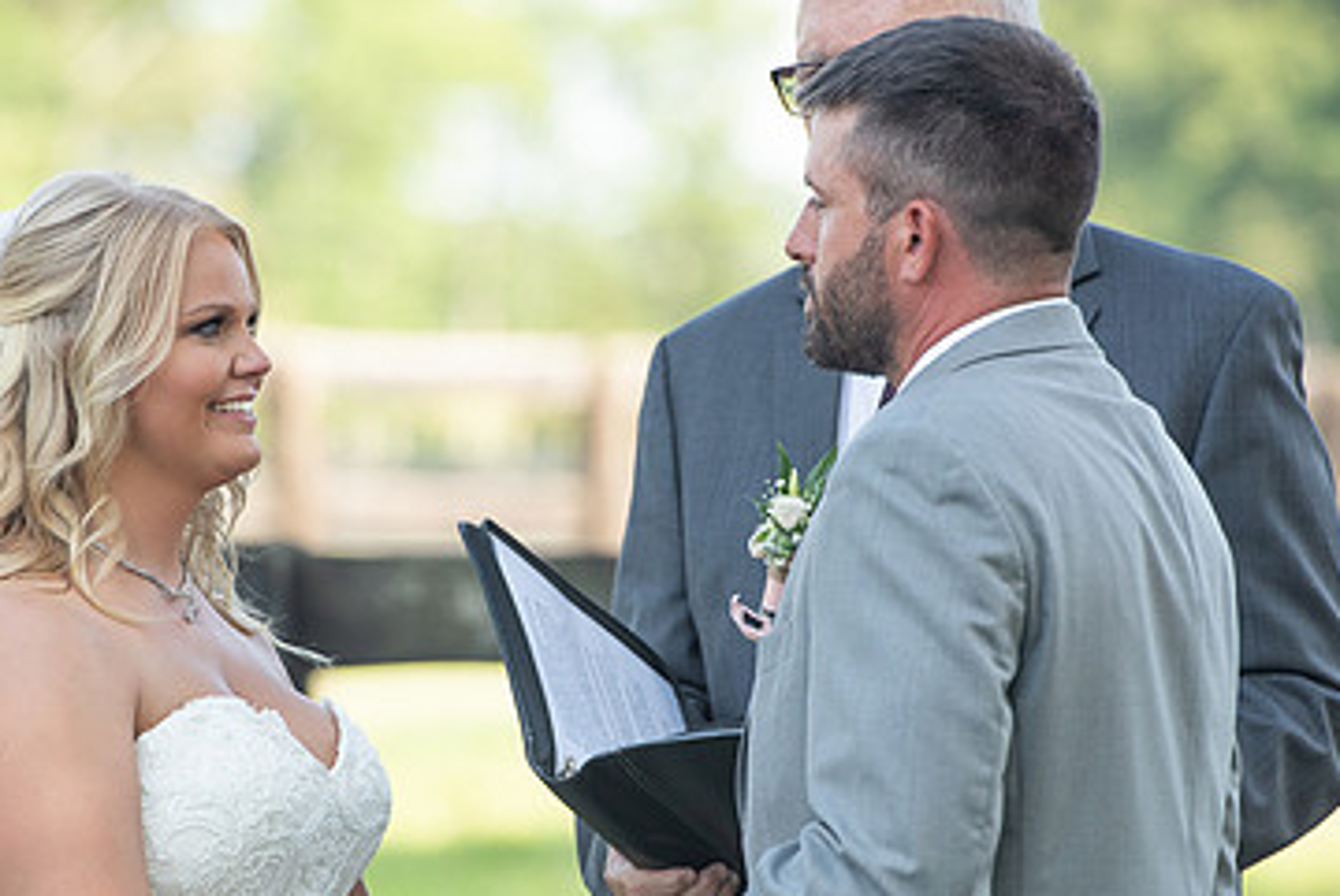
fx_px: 12298
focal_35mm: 330
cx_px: 538
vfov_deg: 4.2
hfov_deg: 6.2
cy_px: 545
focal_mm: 200
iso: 320
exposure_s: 1/640
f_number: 4
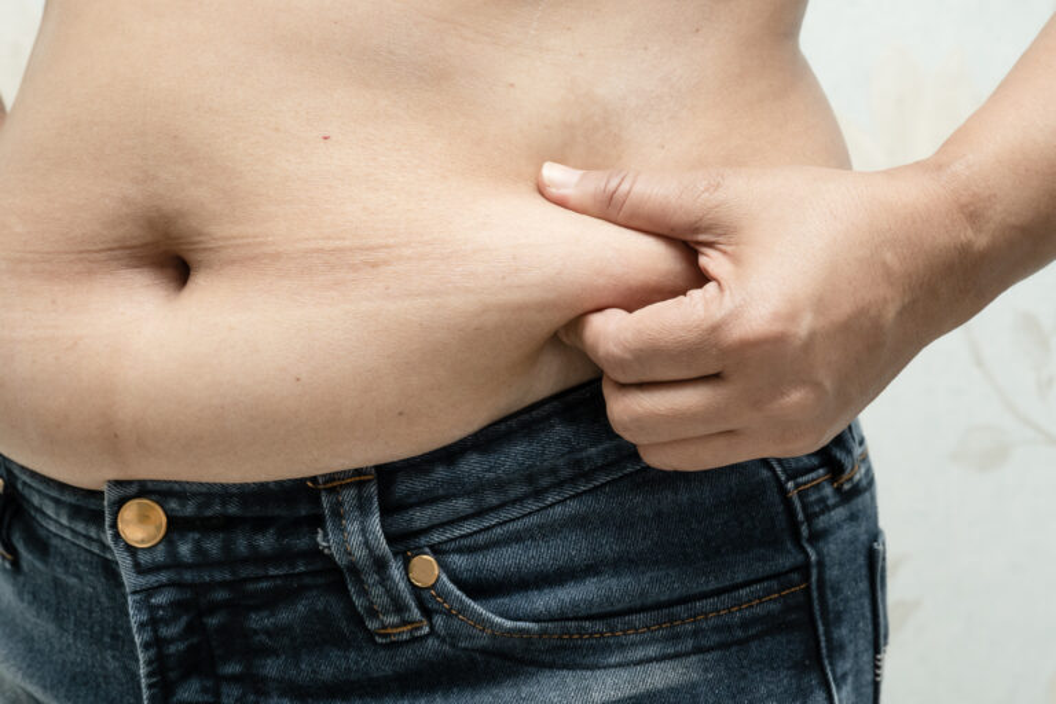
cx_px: 528
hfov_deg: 27.0
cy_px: 352
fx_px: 2200
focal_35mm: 75
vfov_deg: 18.2
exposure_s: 1/60
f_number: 8
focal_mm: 50
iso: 640
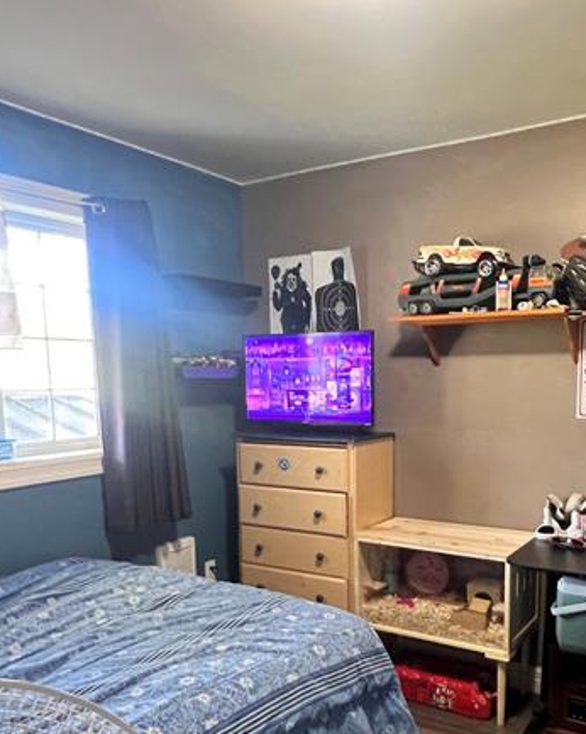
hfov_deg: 48.2
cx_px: 354
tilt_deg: -8.3
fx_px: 651
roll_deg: +1.2
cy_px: 483
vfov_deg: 57.6
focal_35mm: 30
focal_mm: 1.57
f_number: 1.8
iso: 640
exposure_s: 1/60
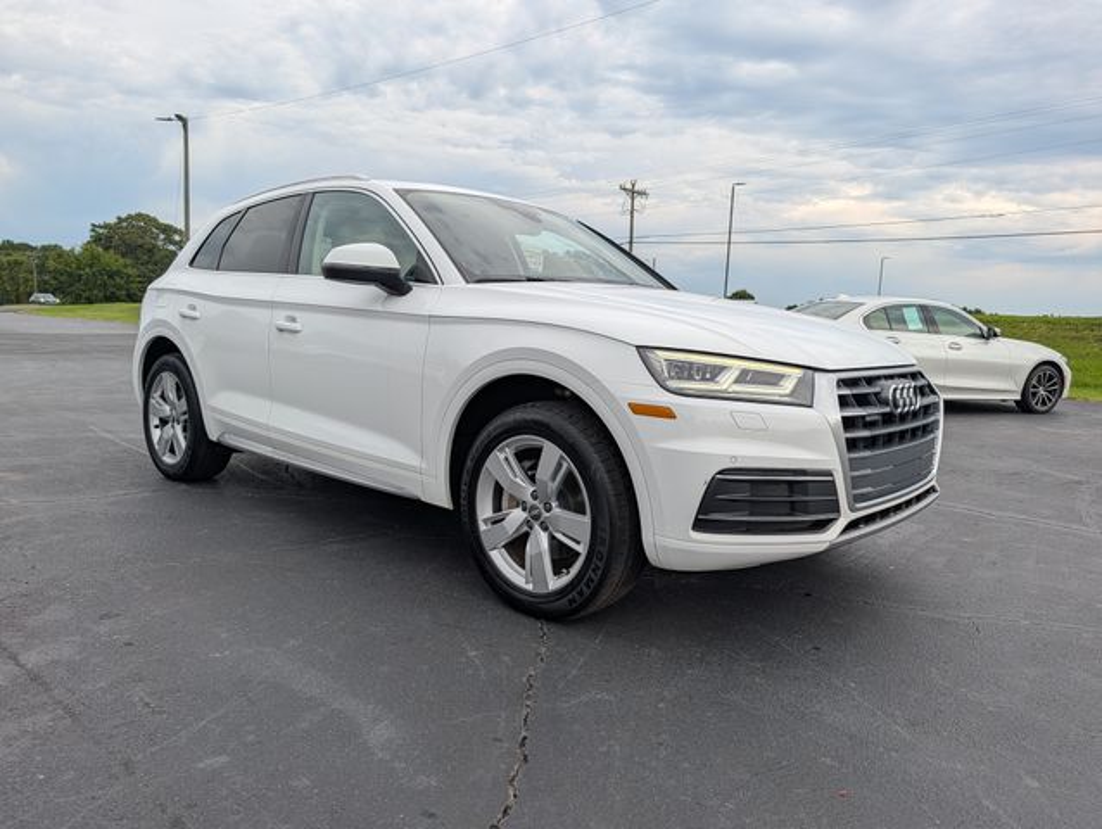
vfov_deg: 56.9
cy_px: 414
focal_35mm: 24
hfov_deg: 71.5
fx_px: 765
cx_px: 551
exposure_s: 1/951
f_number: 1.68
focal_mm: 6.9
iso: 20
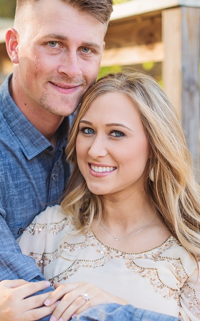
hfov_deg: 17.2
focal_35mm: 76
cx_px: 93
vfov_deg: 27.1
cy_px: 181
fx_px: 663
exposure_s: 1/1000
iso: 320
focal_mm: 50
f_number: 2.5
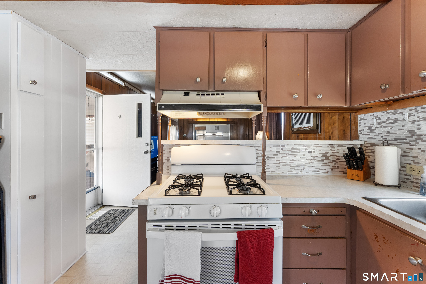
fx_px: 166
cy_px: 142
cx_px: 213
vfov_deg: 81.2
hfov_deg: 104.3
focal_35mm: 14
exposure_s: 1/13
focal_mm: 14
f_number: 8
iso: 800
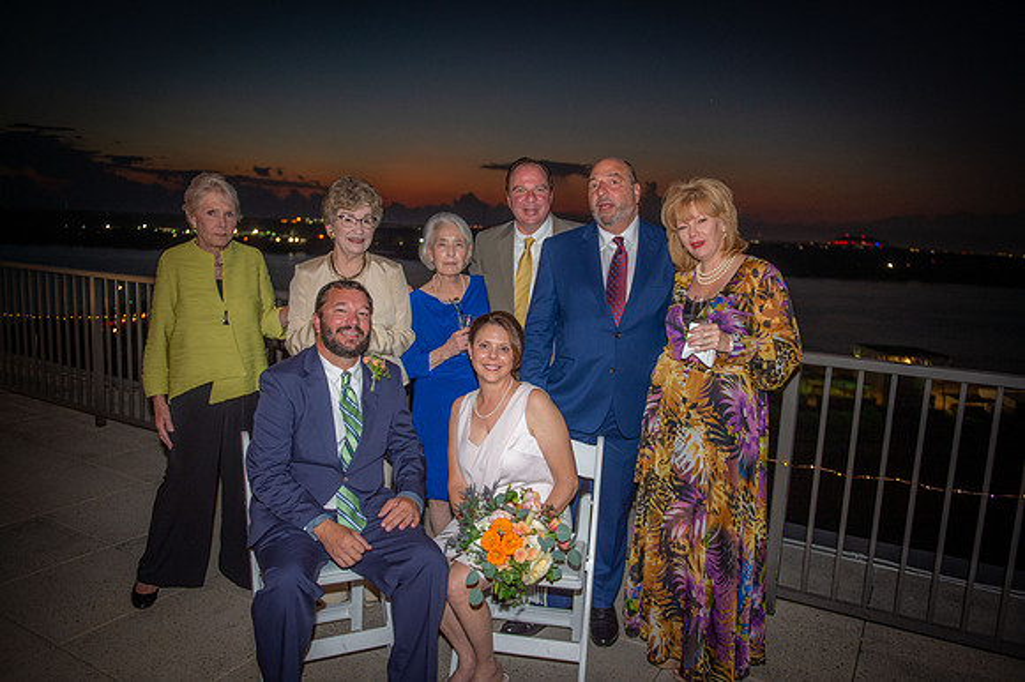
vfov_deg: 47.9
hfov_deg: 67.4
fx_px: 768
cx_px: 512
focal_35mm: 27
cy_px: 341
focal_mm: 27
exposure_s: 1/80
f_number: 2.8
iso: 1000
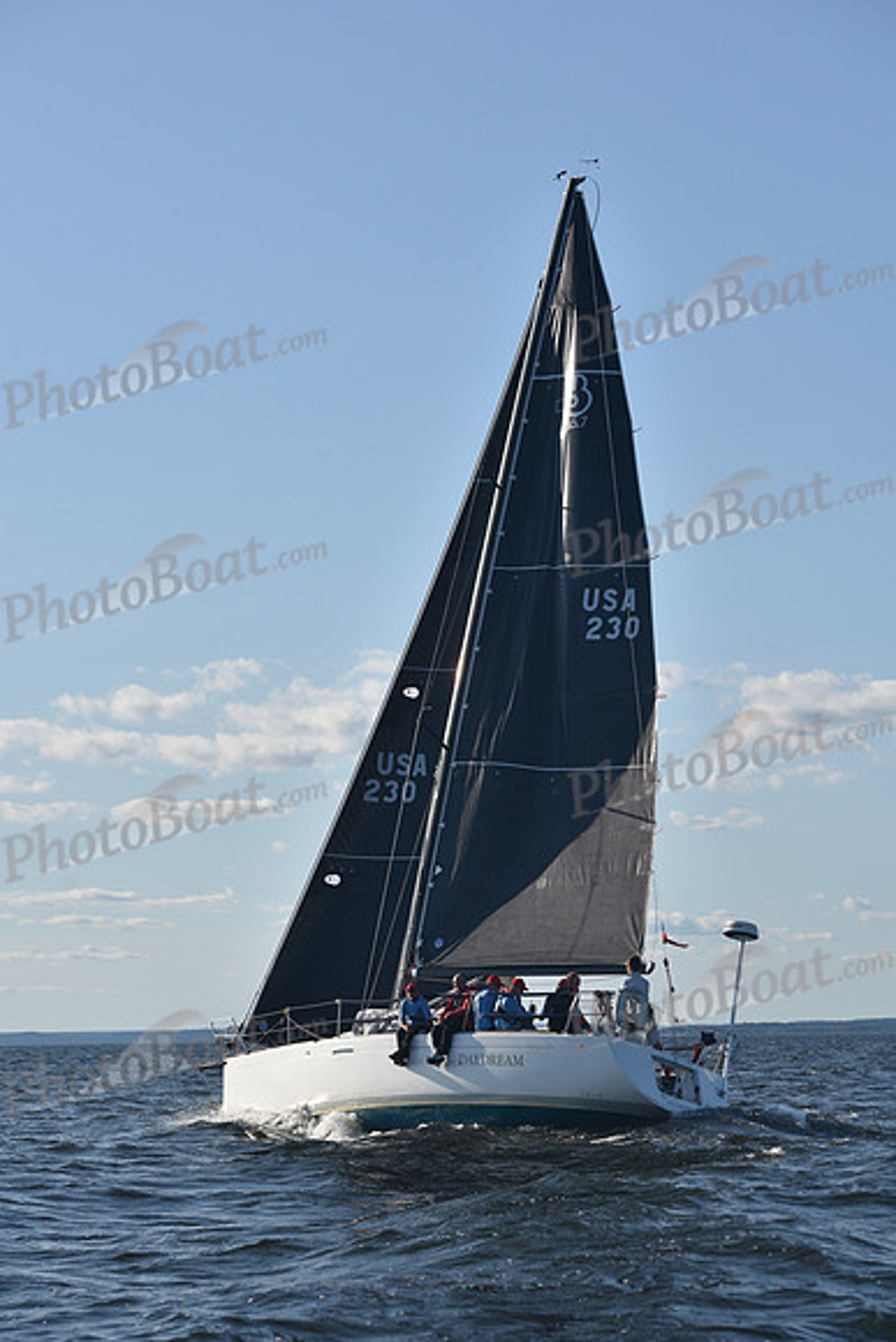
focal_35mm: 92
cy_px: 671
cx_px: 448
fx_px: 3432
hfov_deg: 14.9
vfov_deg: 22.1
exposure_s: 1/640
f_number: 7.1
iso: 250
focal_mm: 92
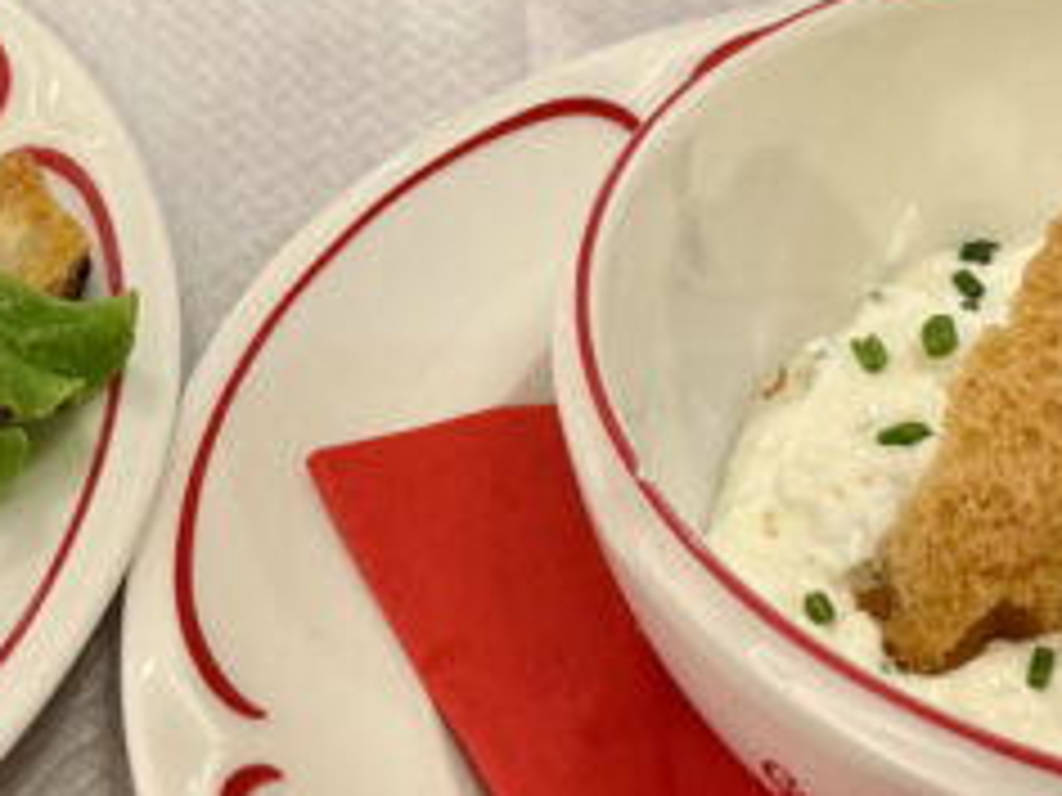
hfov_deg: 18.9
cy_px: 9
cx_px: 382
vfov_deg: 14.0
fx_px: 3191
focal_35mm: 104
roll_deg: -1.6
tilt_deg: -38.0
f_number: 1.78
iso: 125
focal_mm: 6.76
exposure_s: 1/97
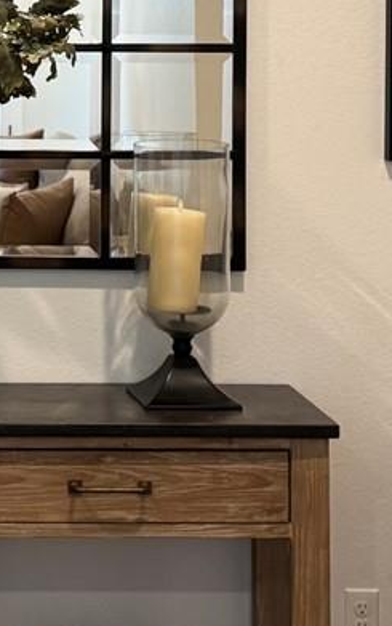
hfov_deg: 12.2
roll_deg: -0.6
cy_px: 48
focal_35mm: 104
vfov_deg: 19.6
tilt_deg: -1.3
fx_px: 1774
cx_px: -133
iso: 250
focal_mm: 6.76
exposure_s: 1/60
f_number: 1.78
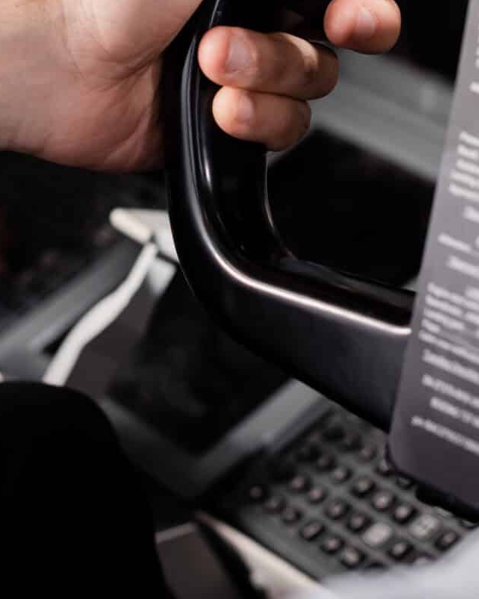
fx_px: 2693
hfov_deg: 10.2
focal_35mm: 152
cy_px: 34
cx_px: 226
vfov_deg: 12.6
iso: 100
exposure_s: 1/200
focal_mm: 50
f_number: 4
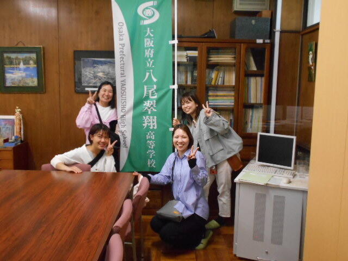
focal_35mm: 34
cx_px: 174
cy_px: 130
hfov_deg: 54.0
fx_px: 342
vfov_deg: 41.8
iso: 800
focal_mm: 5.8
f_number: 3.6
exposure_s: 1/80
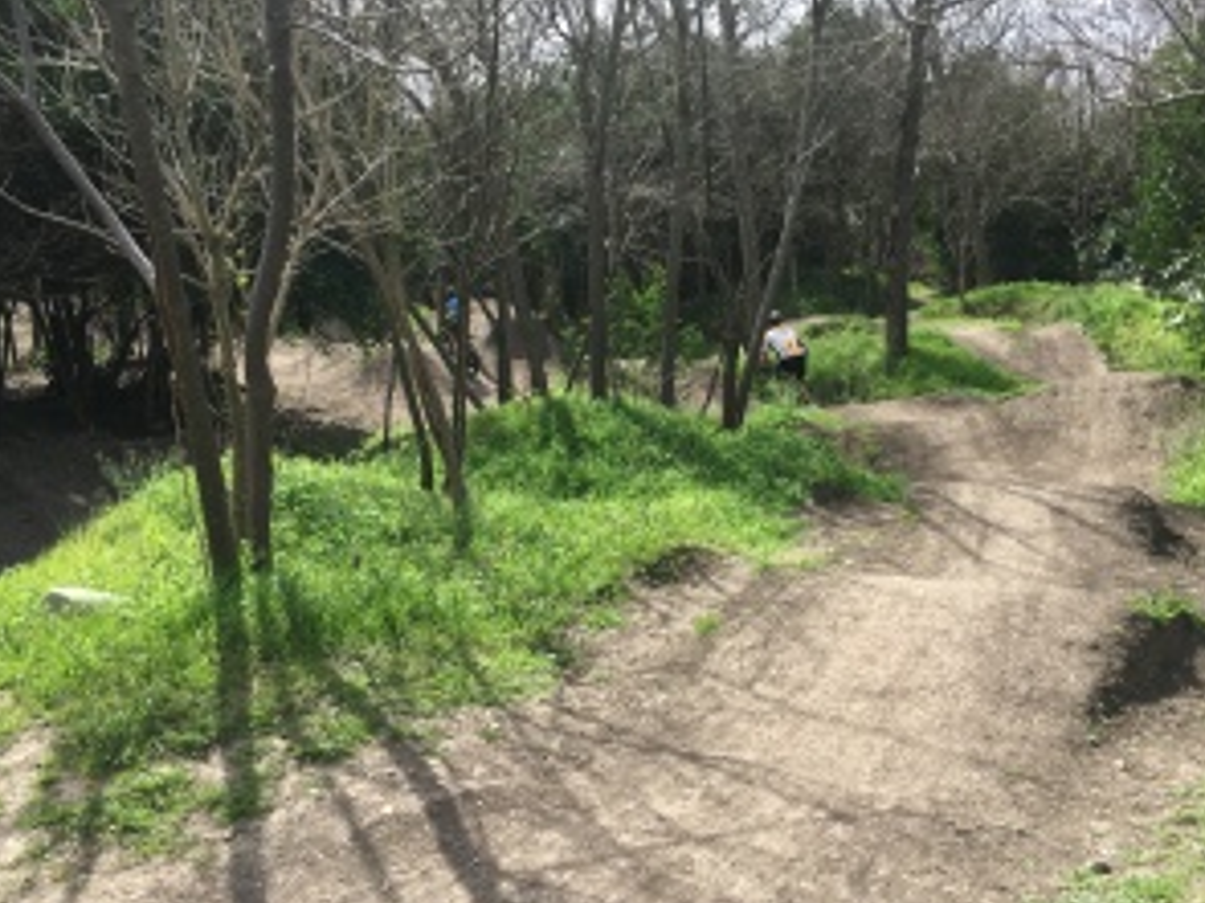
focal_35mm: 36
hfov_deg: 51.3
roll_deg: +3.3
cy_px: 409
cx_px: 658
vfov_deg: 39.6
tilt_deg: -12.0
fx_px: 1253
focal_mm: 4.15
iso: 25
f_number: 2.2
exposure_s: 1/725
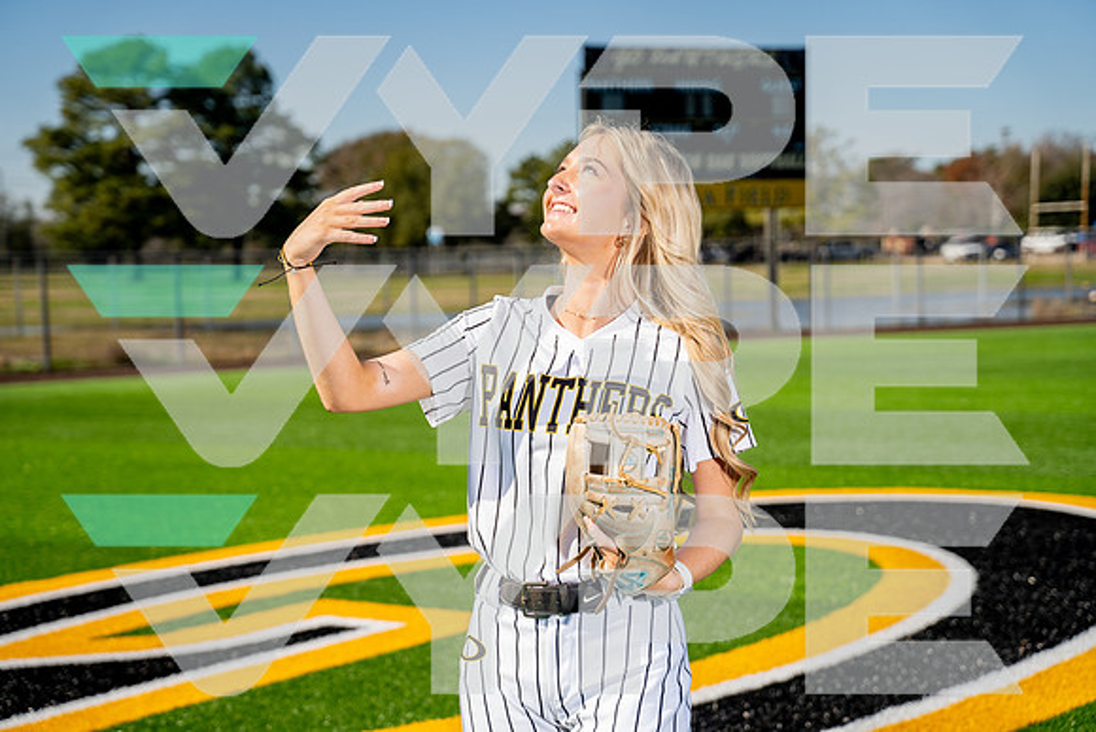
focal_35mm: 70
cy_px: 366
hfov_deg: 28.8
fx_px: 2132
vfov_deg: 19.5
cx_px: 548
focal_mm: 70
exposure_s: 1/1000
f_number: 4
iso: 100
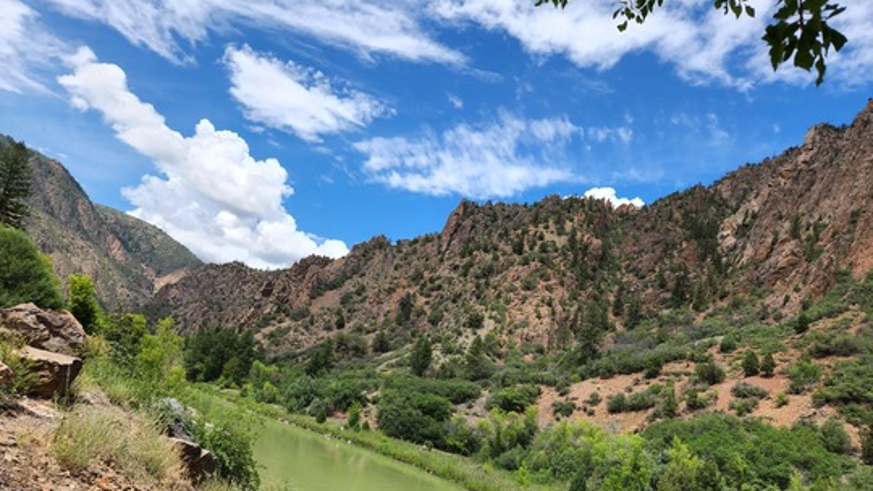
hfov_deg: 71.9
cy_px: 323
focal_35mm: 26
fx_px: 602
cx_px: 438
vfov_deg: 43.8
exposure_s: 1/1328
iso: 20
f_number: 1.8
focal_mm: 5.4
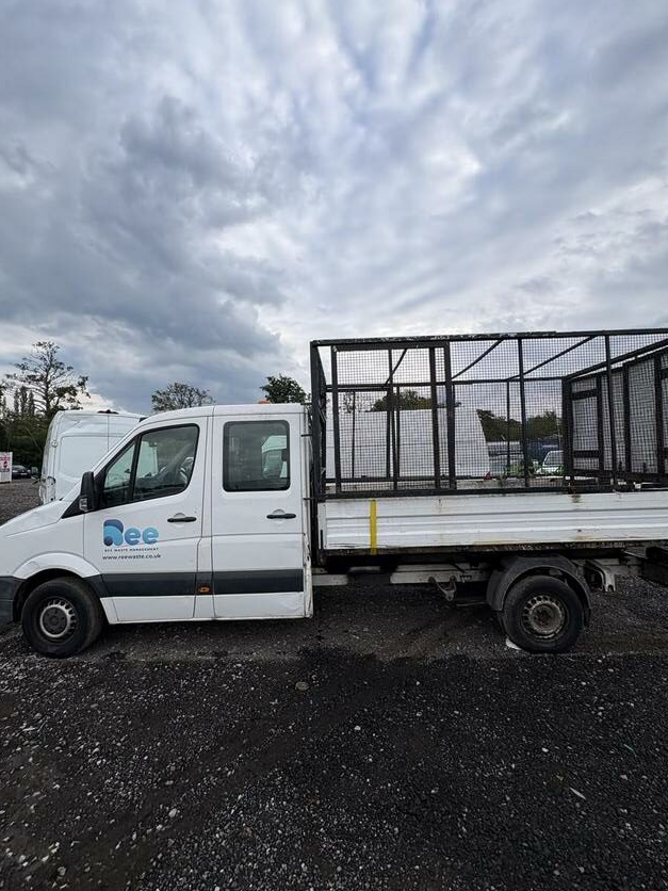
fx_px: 386
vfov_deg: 98.2
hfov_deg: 81.7
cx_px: 321
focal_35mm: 15
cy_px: 447
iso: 40
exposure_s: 1/687
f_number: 2.2
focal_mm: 2.22
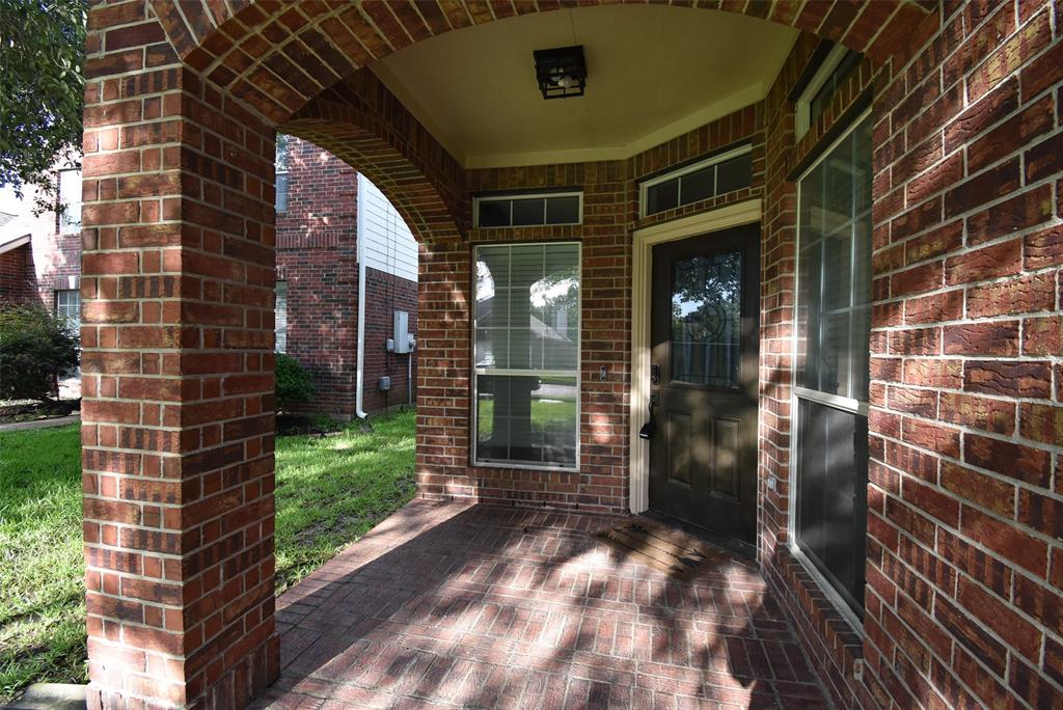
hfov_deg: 100.4
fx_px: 443
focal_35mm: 15
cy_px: 355
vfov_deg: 77.4
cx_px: 532
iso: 800
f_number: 7.1
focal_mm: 10
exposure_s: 1/200
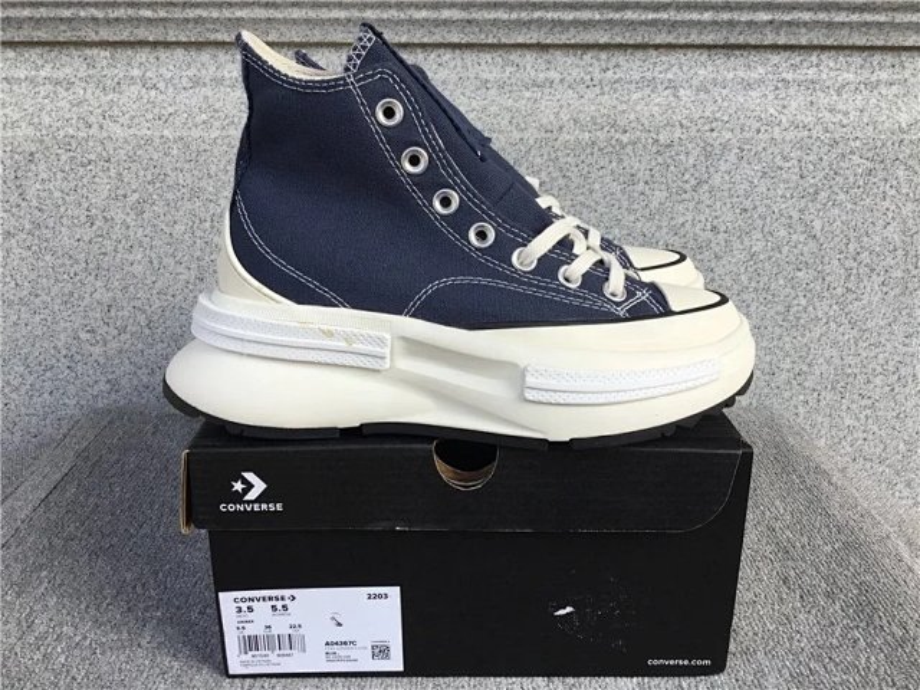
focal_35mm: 31
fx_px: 824
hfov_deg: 58.4
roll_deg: +0.3
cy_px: 345
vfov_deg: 45.4
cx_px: 460
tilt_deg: -17.6
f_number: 2.4
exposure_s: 1/539
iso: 25
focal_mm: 3.3
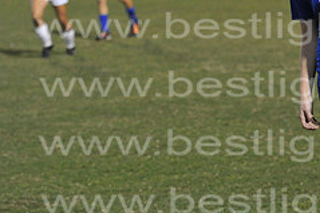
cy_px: 117
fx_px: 2158
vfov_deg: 5.6
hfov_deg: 8.4
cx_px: 344
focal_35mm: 243
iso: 5000
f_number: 3.2
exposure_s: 1/400
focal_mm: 100
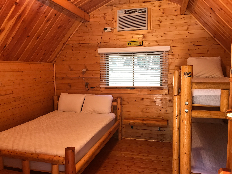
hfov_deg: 63.4
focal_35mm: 28
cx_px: 116
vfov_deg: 49.7
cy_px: 87
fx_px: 188
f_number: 1.8
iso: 40
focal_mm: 3.99
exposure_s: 1/15
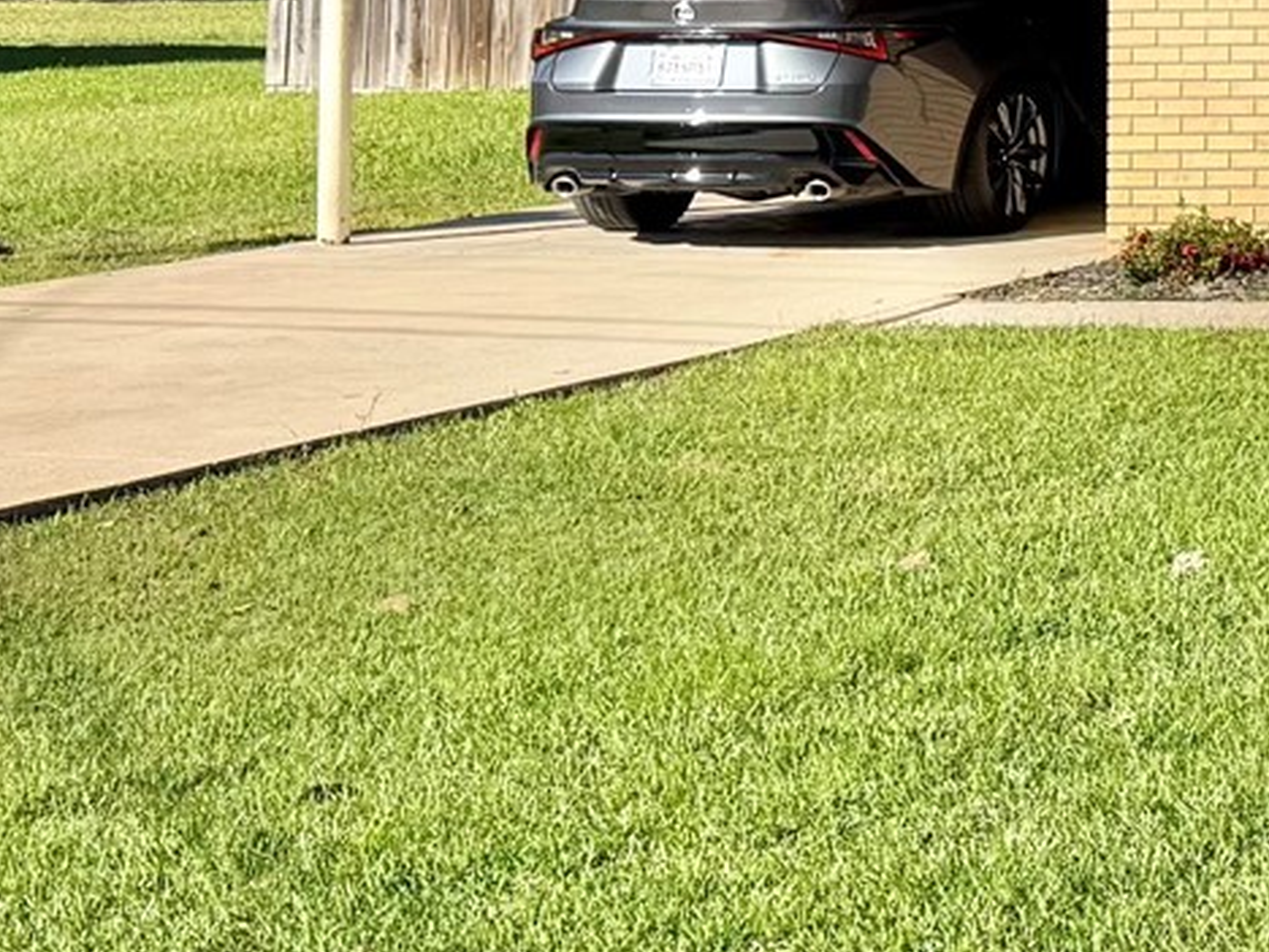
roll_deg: -0.2
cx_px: 2329
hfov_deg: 15.8
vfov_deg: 13.6
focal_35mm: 105
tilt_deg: +2.5
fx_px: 3849
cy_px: -287
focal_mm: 6.76
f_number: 1.78
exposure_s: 1/2801
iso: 80
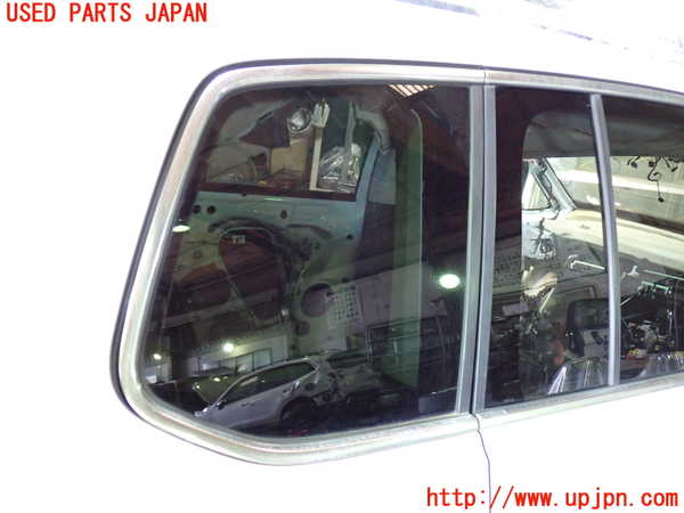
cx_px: 342
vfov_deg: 46.8
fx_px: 593
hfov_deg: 60.0
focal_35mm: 30
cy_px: 256
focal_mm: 5.4
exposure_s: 1/30
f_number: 2.3
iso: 640
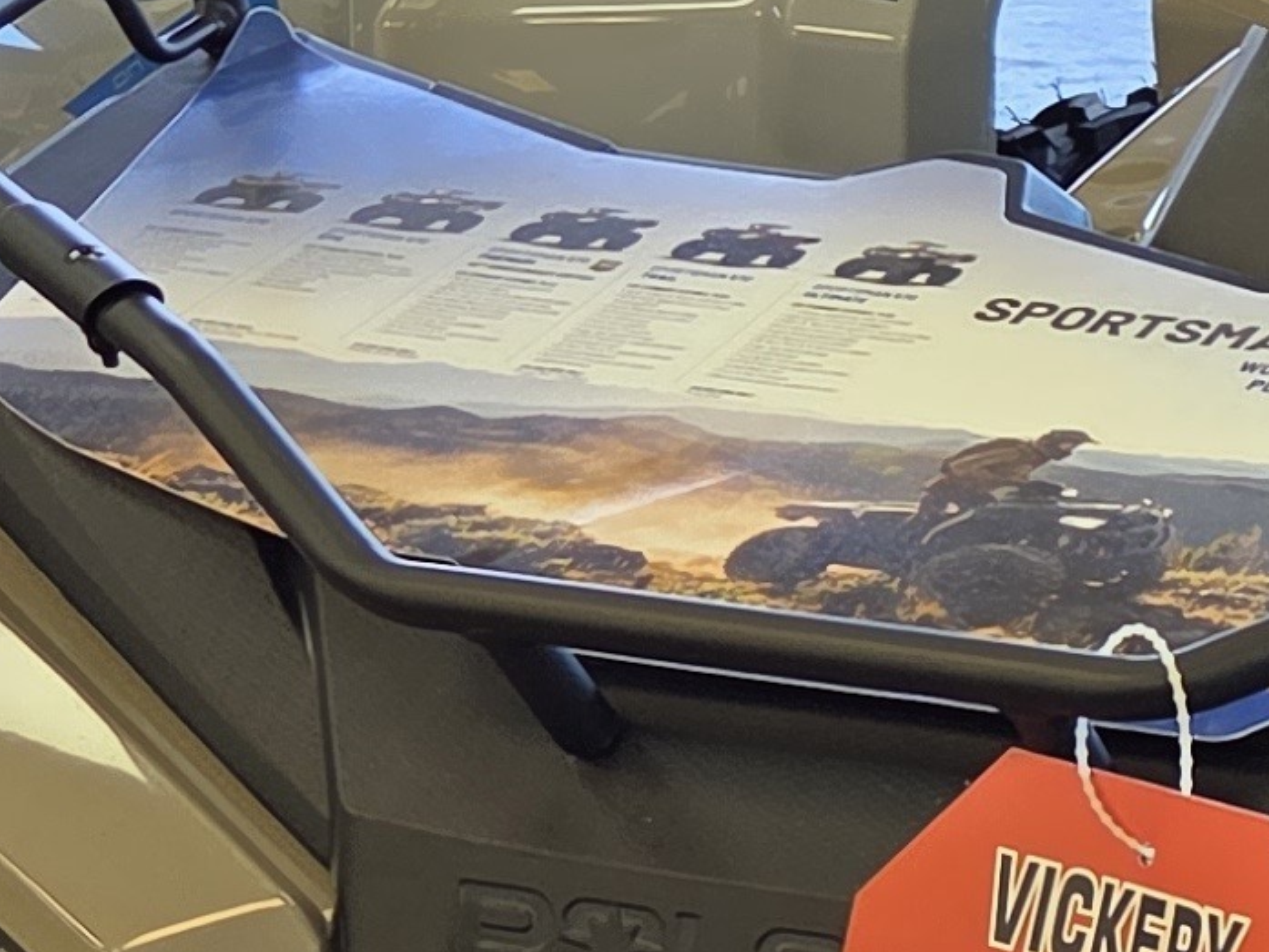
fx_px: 4840
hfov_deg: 13.4
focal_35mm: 132
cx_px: 2272
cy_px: 834
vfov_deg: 11.2
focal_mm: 5.4
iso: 40
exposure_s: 1/120
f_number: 1.8
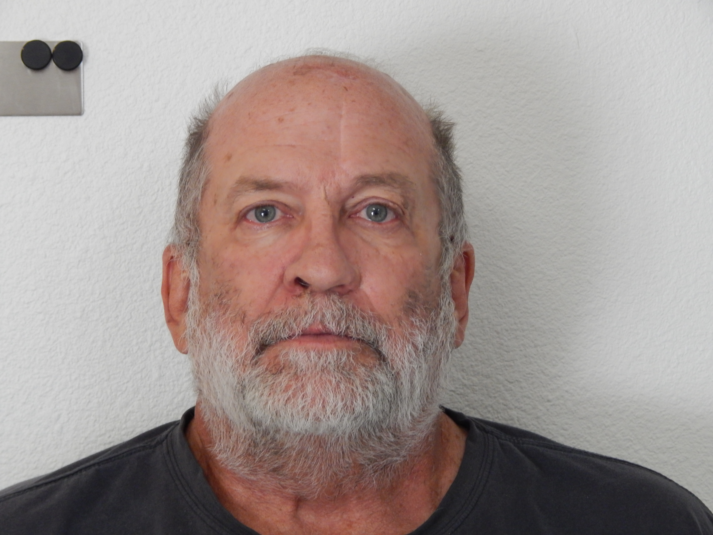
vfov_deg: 11.2
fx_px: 2719
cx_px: 356
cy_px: 268
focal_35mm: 132
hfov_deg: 14.9
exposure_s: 1/30
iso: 400
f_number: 4.8
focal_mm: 23.4
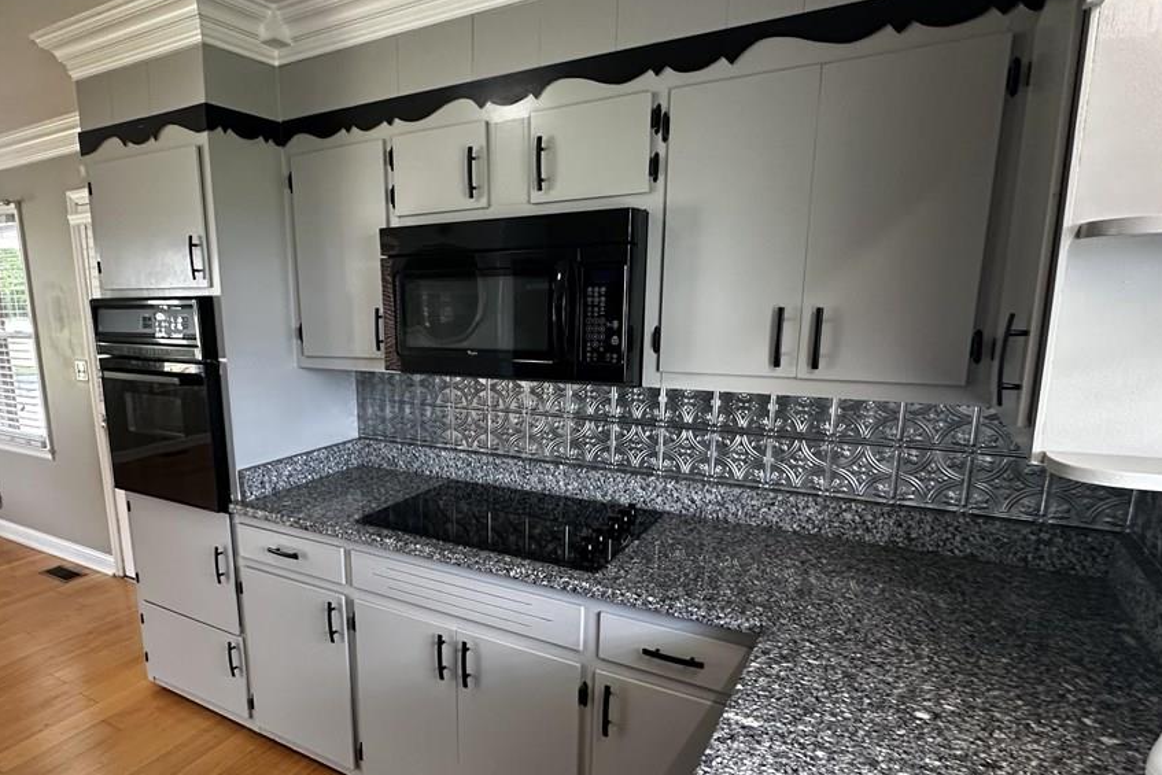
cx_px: 455
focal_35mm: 22
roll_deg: +1.2
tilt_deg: -11.5
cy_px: 446
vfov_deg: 57.0
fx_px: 710
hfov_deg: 77.5
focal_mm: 2.22
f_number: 2.2
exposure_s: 1/120
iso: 320
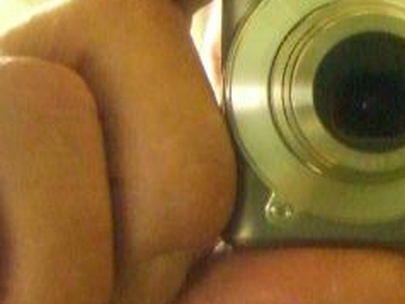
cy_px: 124
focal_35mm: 102
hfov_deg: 18.0
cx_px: 517
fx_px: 1195
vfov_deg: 14.5
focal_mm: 6.2
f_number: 2.7
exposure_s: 1/15
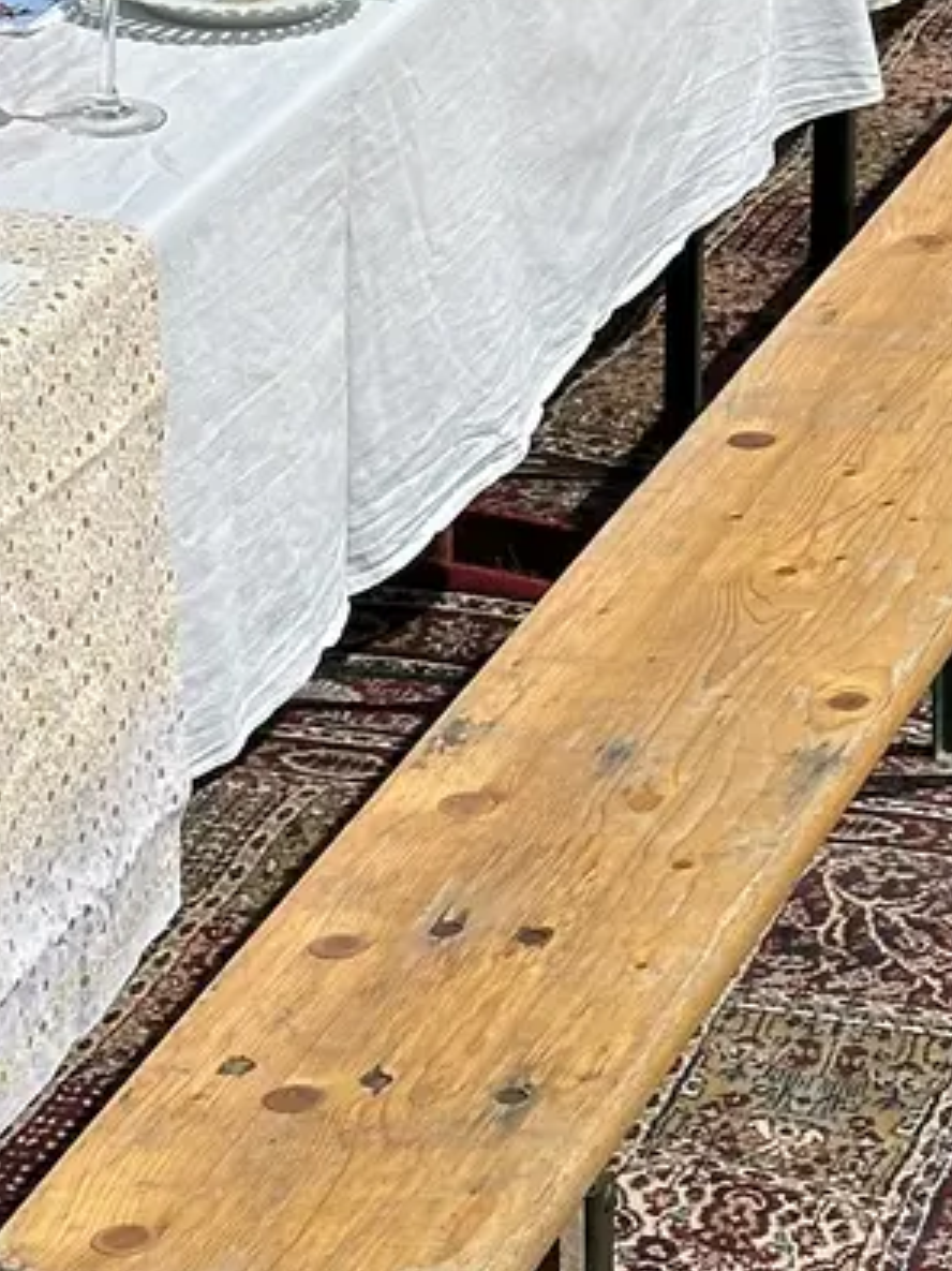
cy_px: -299
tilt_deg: -13.8
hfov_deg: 12.4
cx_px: 606
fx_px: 4366
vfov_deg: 15.9
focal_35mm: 119
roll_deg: -0.8
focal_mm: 6.86
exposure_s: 1/9804
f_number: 1.78
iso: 64
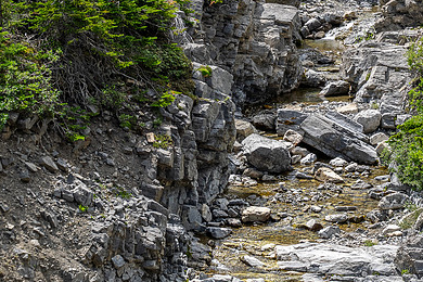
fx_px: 1163
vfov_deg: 13.8
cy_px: 58
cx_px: 308
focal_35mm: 99
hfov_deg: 20.5
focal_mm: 32
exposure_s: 1/100
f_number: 8
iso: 200
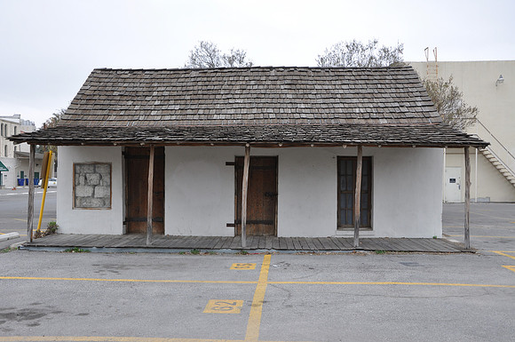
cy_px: 171
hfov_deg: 53.2
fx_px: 514
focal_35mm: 36
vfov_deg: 36.8
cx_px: 258
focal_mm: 24
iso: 200
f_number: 9
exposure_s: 1/80
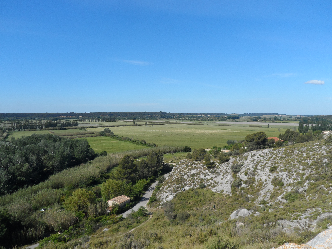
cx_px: 166
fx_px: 269
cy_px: 124
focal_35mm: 28
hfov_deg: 63.4
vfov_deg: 49.7
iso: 80
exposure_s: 1/180
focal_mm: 4.9
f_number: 8.8
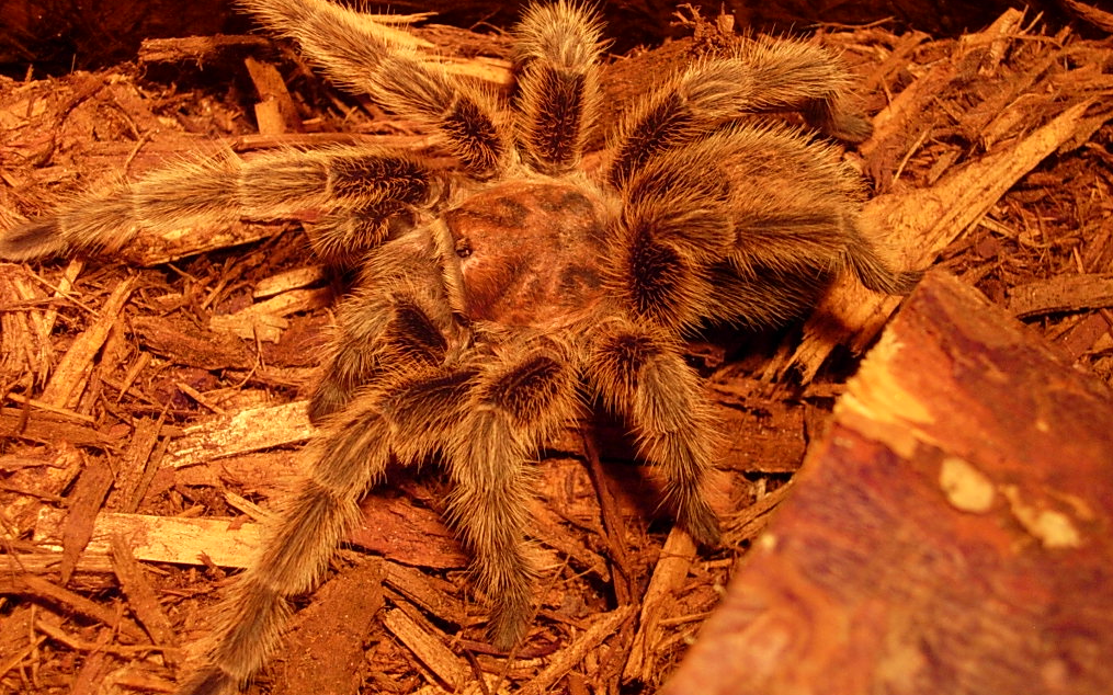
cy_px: 308
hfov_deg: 26.8
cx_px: 553
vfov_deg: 16.9
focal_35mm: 77
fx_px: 2335
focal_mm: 14.9
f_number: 3.7
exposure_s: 1/7.1
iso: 200
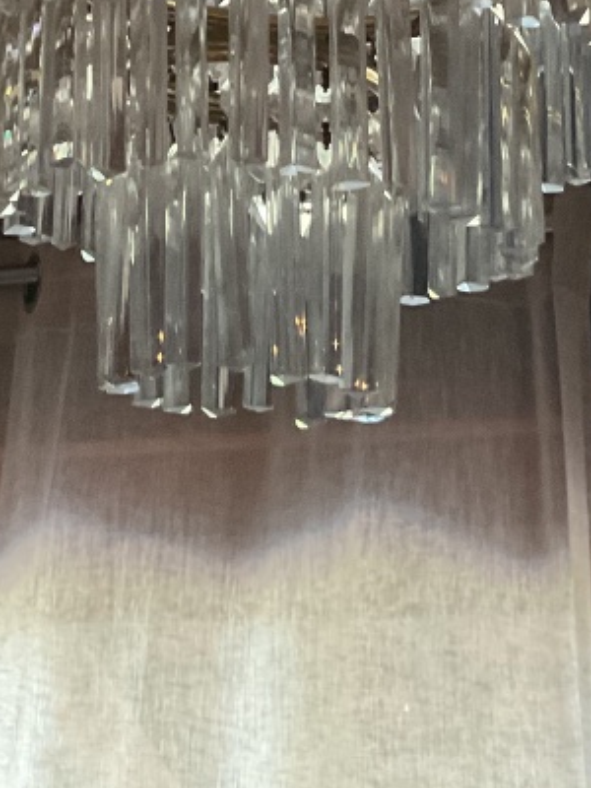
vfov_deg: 19.9
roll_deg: -0.9
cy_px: -347
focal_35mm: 87
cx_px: 276
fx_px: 1980
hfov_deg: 17.0
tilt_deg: +30.3
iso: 250
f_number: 1.8
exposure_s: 1/30
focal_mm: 3
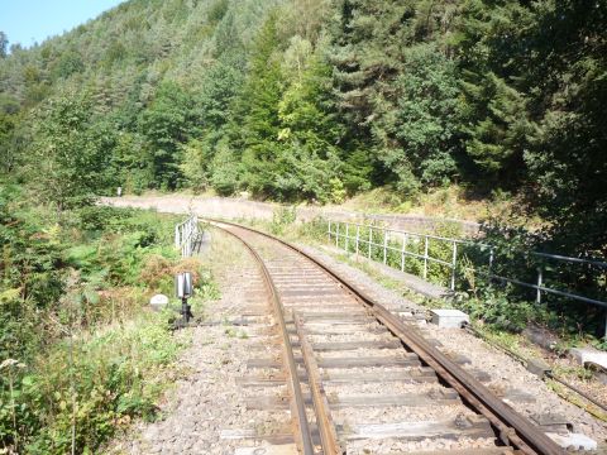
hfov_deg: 56.8
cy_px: 228
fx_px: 561
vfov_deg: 44.2
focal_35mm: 32
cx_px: 304
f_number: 4
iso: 100
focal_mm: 5.2
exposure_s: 1/200
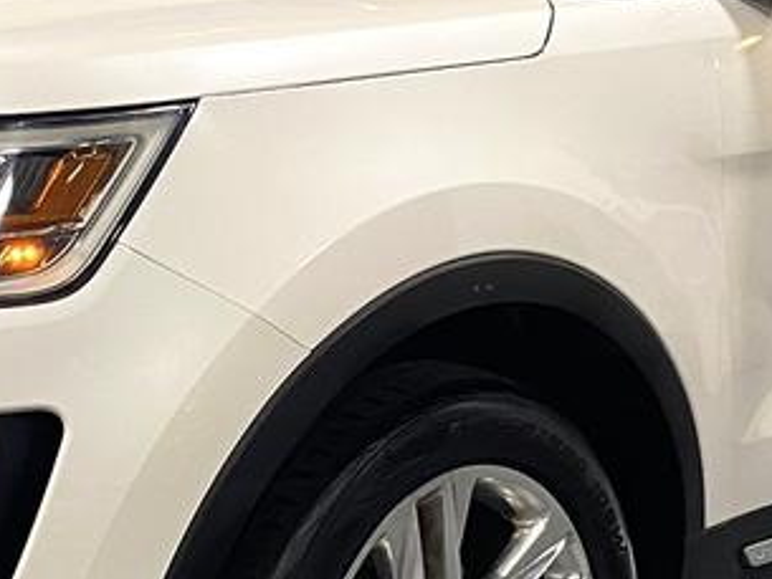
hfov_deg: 18.0
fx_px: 2432
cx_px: 256
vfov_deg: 13.6
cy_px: 296
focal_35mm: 109
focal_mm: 4.25
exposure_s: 1/60
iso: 80
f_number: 1.8
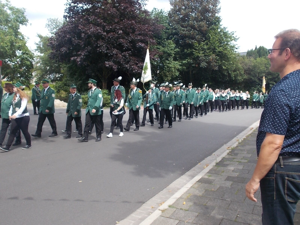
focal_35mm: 34
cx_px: 150
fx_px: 295
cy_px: 112
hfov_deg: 54.0
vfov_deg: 41.8
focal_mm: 6
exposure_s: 1/320
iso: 80
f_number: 3.6
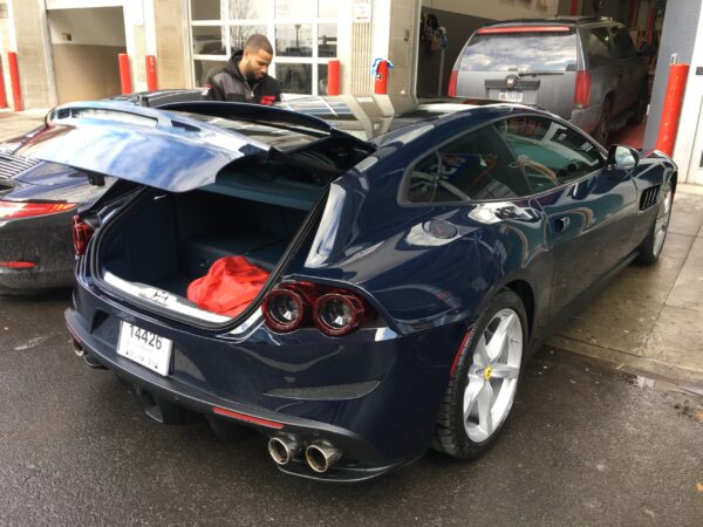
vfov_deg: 48.2
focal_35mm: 29
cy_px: 264
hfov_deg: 61.7
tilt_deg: -17.4
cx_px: 352
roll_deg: -2.9
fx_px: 589
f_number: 2.2
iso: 25
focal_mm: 4.15
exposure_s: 1/60
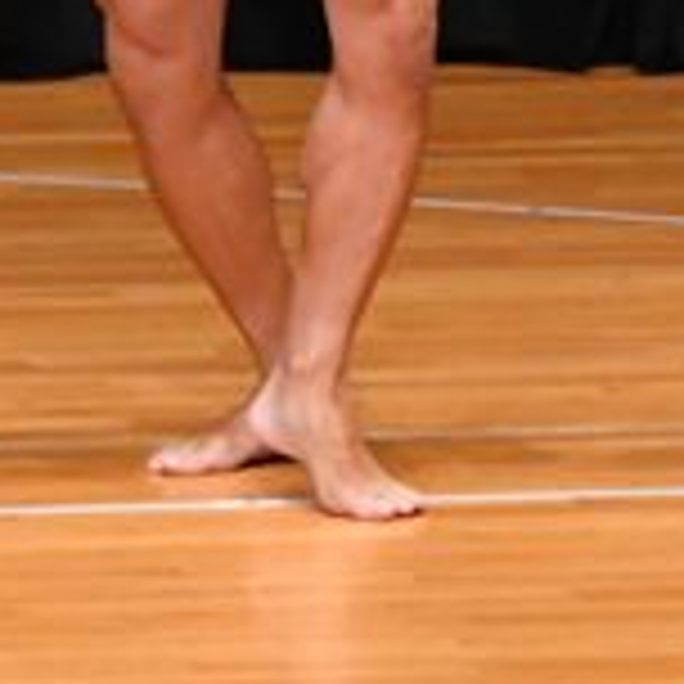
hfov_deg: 1.7
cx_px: 1114
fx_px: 23272
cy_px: -288
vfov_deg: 1.7
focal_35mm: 1041
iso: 4000
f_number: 5.6
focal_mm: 160
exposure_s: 1/400
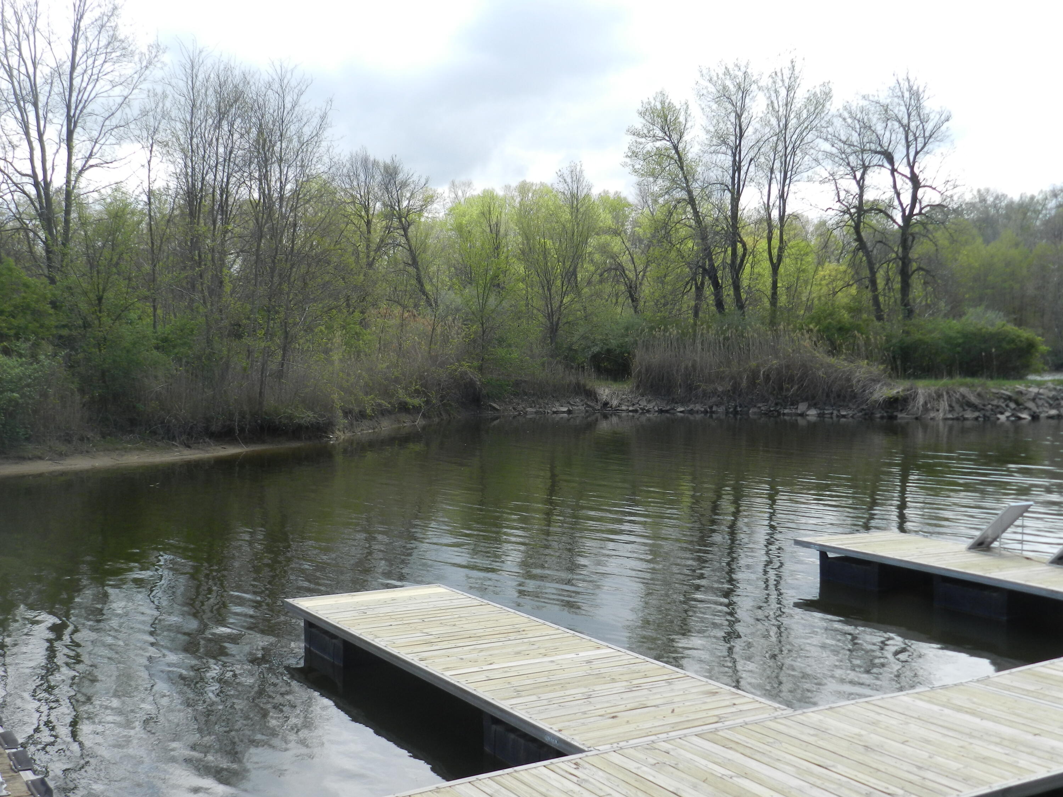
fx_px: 1167
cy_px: 398
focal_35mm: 38
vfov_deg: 37.7
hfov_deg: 49.0
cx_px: 532
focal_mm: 6.7
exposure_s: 1/640
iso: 160
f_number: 4
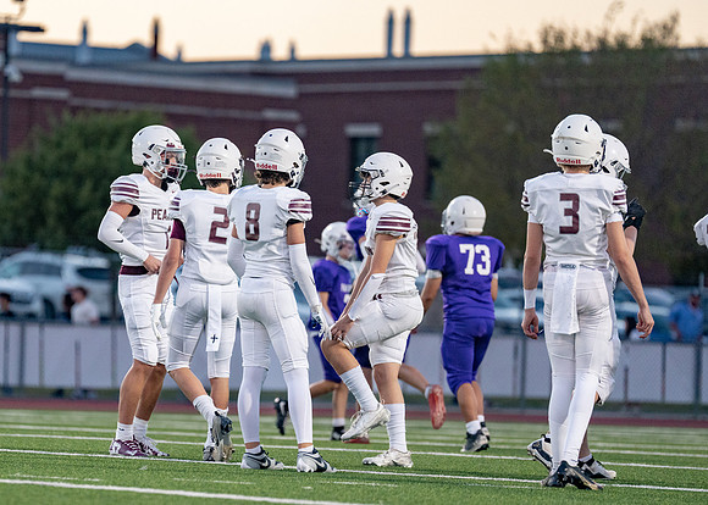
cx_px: 212
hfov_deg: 7.1
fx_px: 5738
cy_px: 309
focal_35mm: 285
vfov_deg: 5.0
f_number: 2.8
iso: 2000
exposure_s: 1/1250
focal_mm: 200
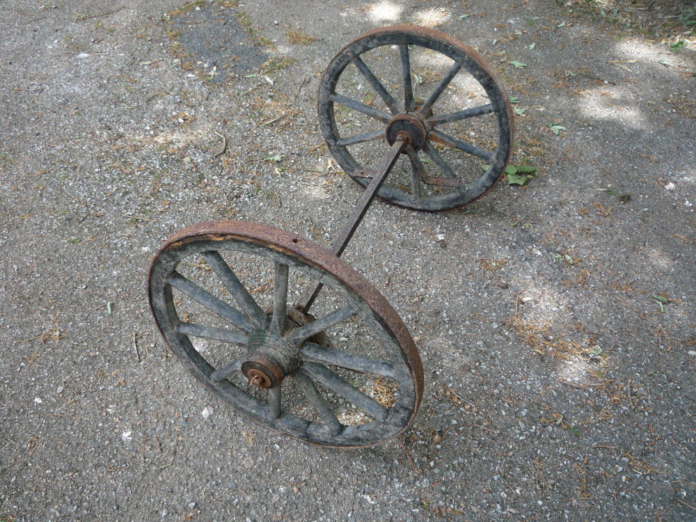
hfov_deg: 60.0
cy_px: 261
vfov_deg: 46.8
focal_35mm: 30
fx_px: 603
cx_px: 348
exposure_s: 1/80
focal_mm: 5.2
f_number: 3.3
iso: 100
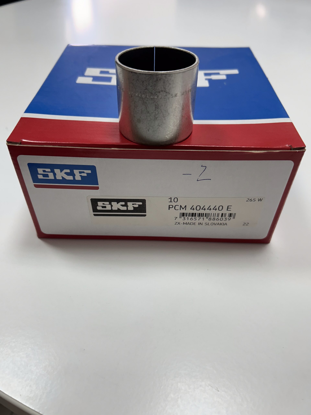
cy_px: 208
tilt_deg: -43.4
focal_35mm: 26
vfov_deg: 67.3
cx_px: 156
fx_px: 311
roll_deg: -1.5
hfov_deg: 53.1
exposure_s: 1/100
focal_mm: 5.7
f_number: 1.5
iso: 64
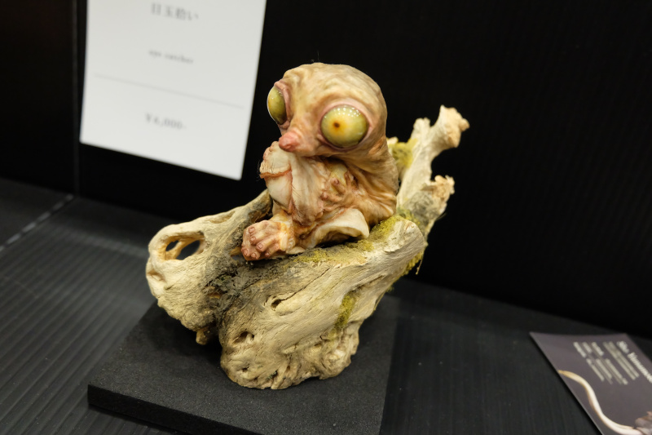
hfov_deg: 57.2
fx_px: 598
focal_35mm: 33
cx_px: 326
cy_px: 218
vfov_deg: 40.0
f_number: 4
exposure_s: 1/56
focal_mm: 22.2
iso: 3200
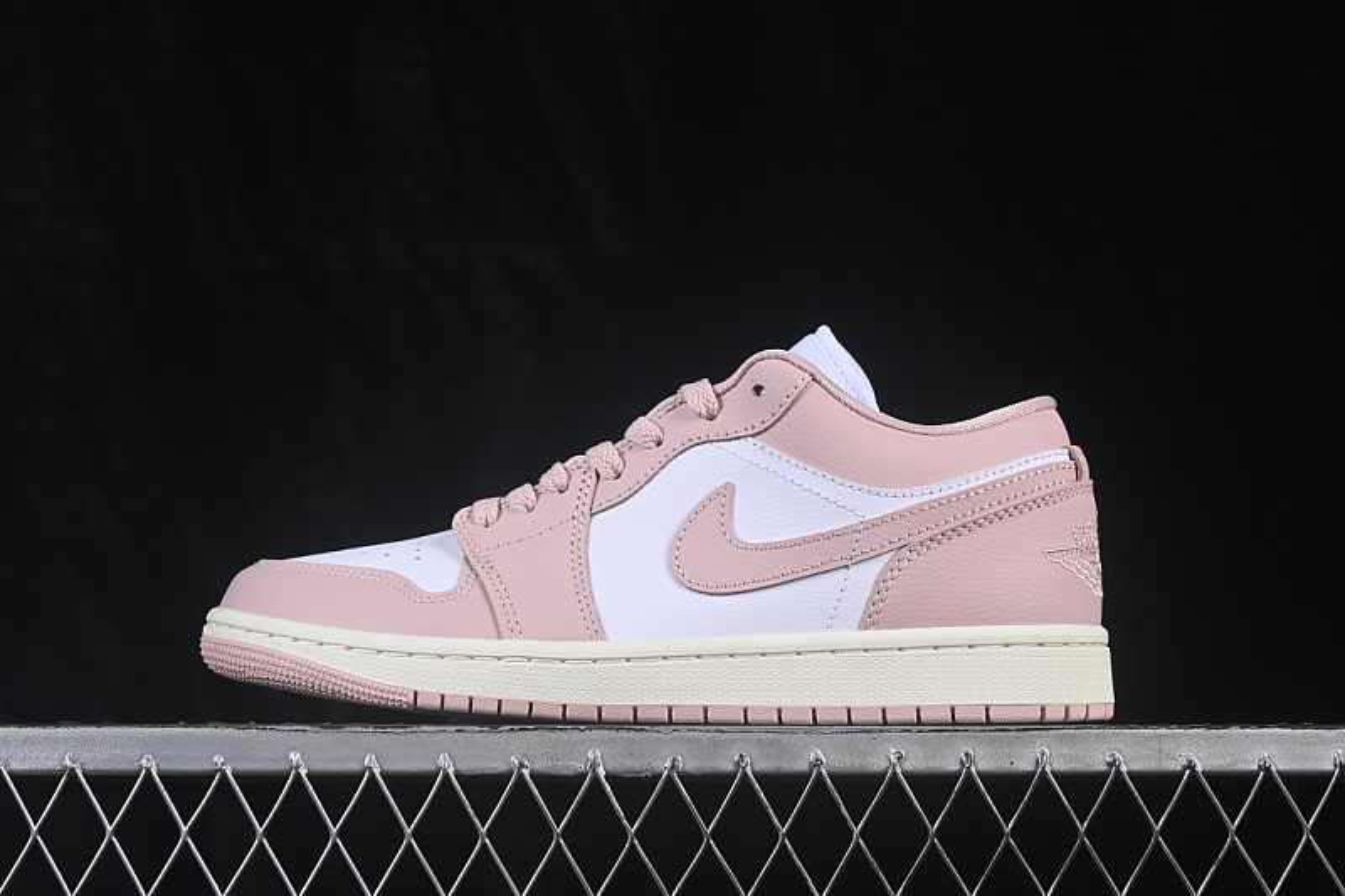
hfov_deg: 27.0
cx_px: 672
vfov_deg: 18.2
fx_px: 2801
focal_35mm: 75
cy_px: 448
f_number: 8
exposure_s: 1/80
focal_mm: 50
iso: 160
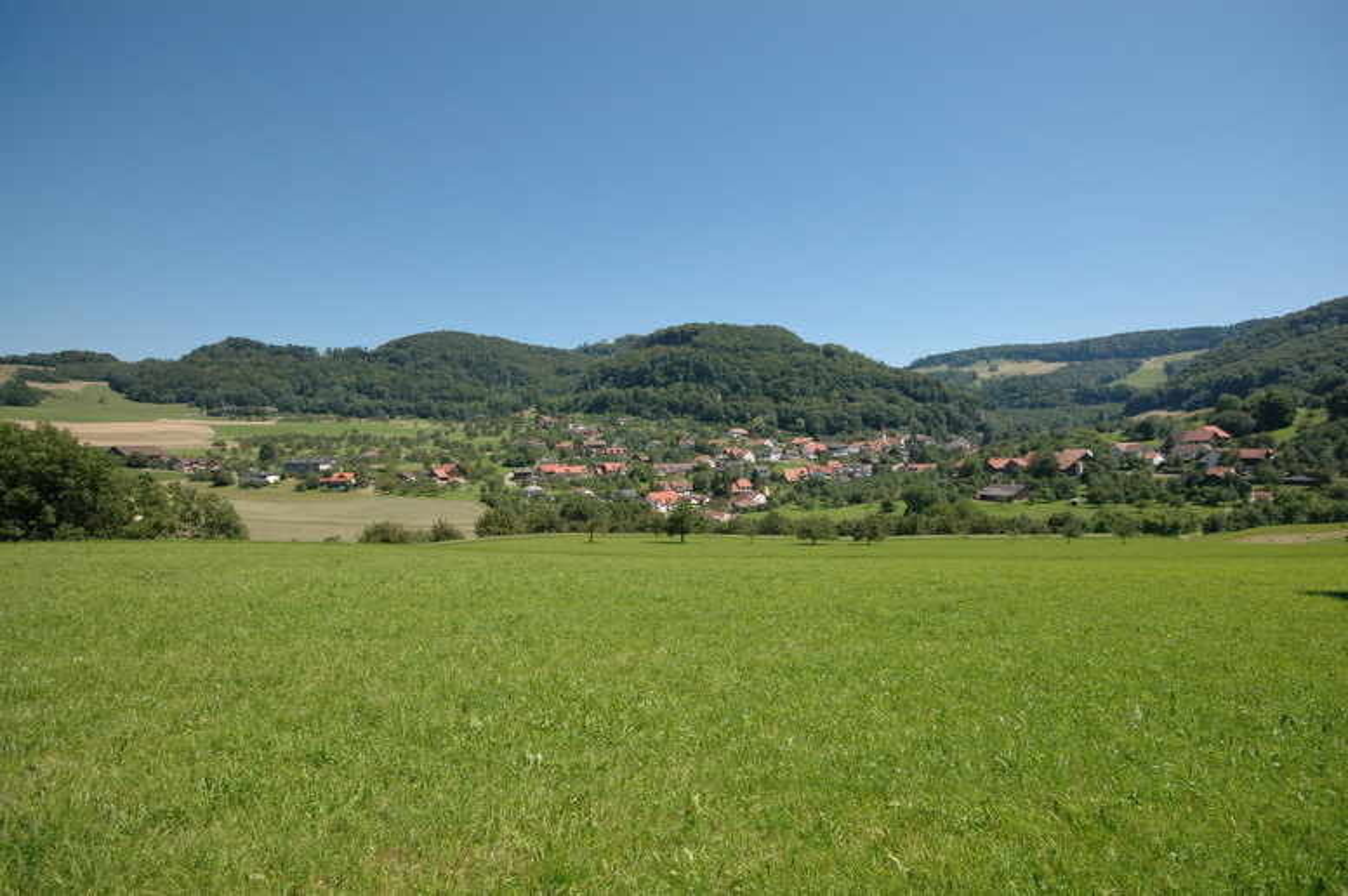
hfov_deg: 90.0
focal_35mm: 18
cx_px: 674
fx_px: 673
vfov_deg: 67.3
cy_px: 448
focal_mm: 12
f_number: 9
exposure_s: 1/320
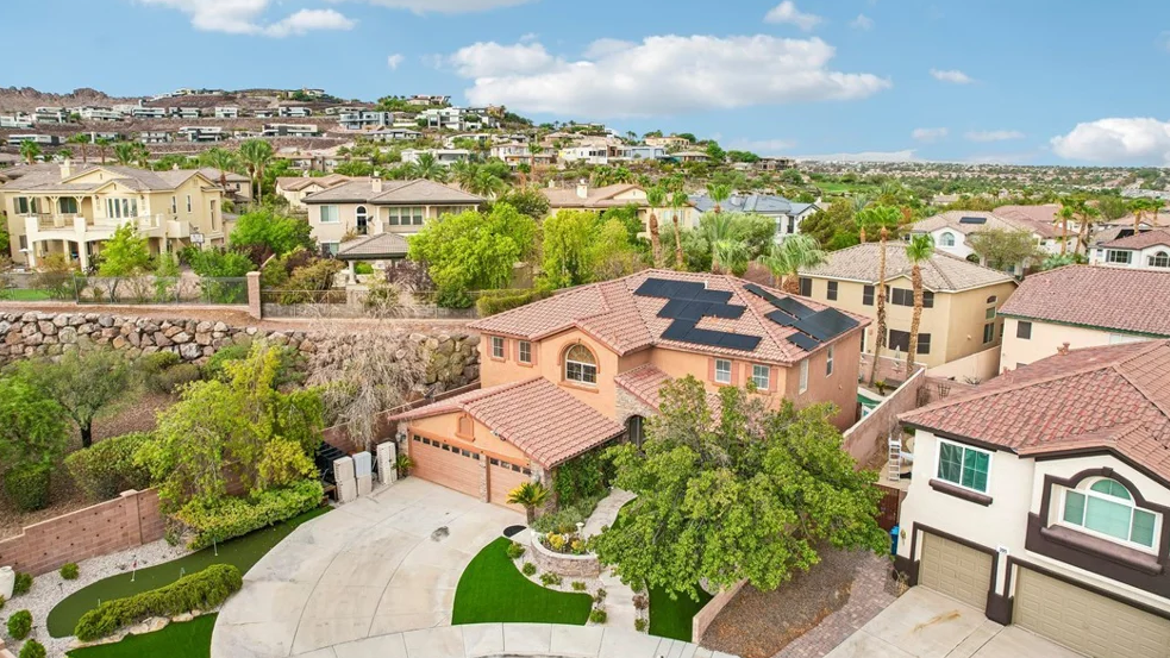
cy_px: 300
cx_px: 567
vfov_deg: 47.6
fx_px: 745
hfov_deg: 76.3
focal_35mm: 24
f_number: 2.8
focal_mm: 8.4
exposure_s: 1/240
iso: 100
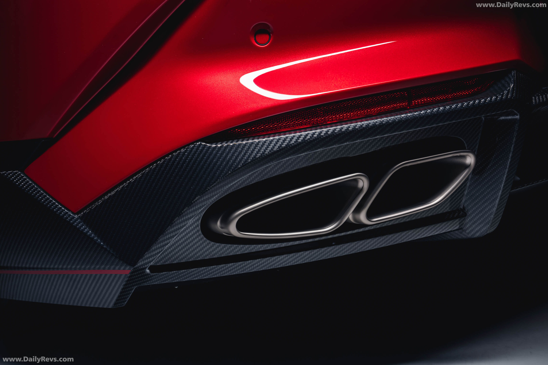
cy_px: 182
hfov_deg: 46.4
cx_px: 274
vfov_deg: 31.8
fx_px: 639
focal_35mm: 42
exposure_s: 1
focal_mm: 42
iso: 200
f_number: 9
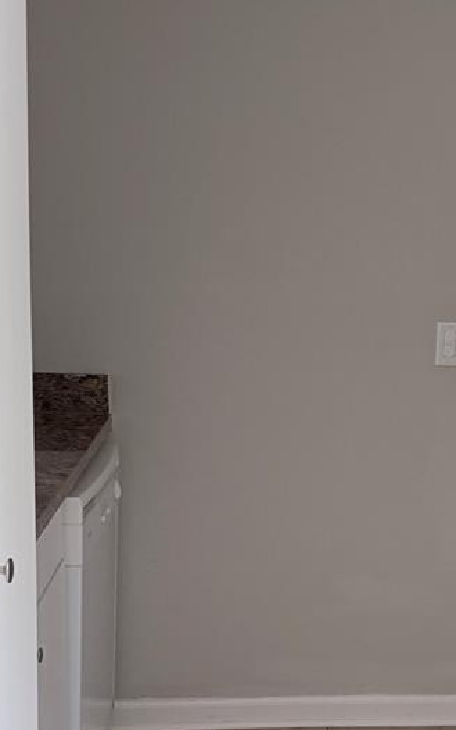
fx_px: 1153
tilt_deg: -14.3
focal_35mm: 58
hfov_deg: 21.7
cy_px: 494
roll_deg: -3.6
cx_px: 437
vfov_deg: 34.7
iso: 200
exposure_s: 1/118
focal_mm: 6.76
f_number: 1.78
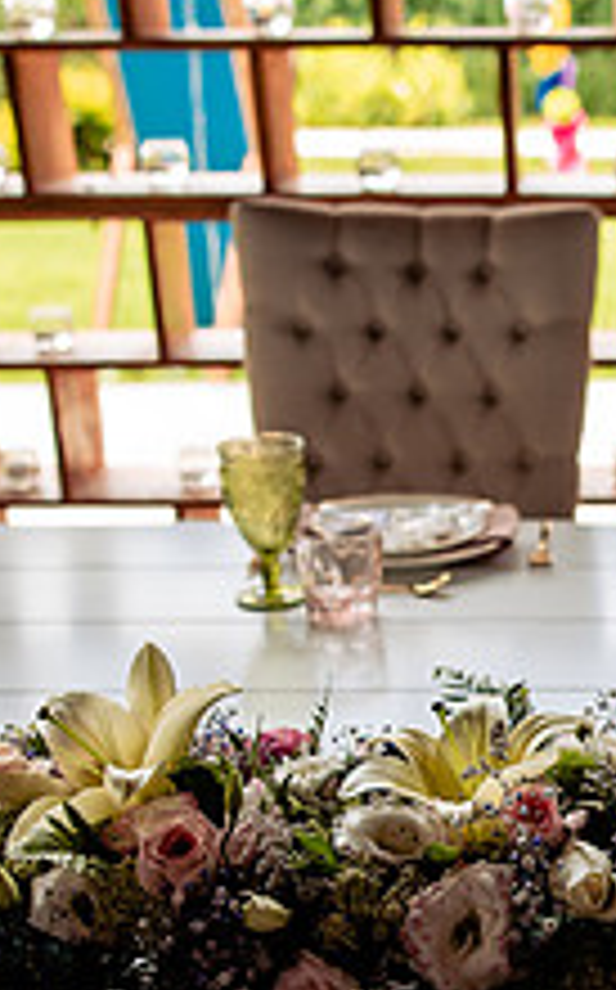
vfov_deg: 30.7
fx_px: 1751
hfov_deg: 19.2
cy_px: 799
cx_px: 656
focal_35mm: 65
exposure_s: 1/800
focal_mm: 24
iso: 400
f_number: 2.5
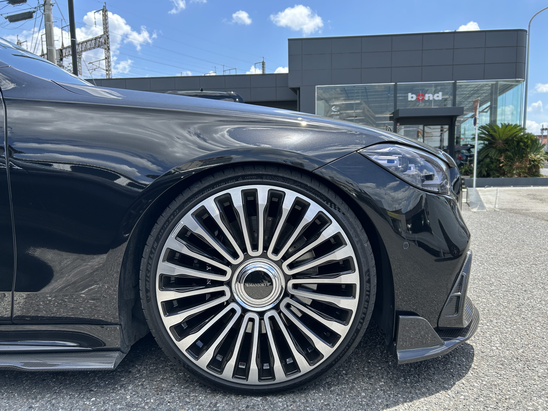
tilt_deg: -6.2
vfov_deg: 53.1
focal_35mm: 26
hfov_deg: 67.3
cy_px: 206
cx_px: 274
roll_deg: +1.2
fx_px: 412
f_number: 1.5
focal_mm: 5.7
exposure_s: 1/1295
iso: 50
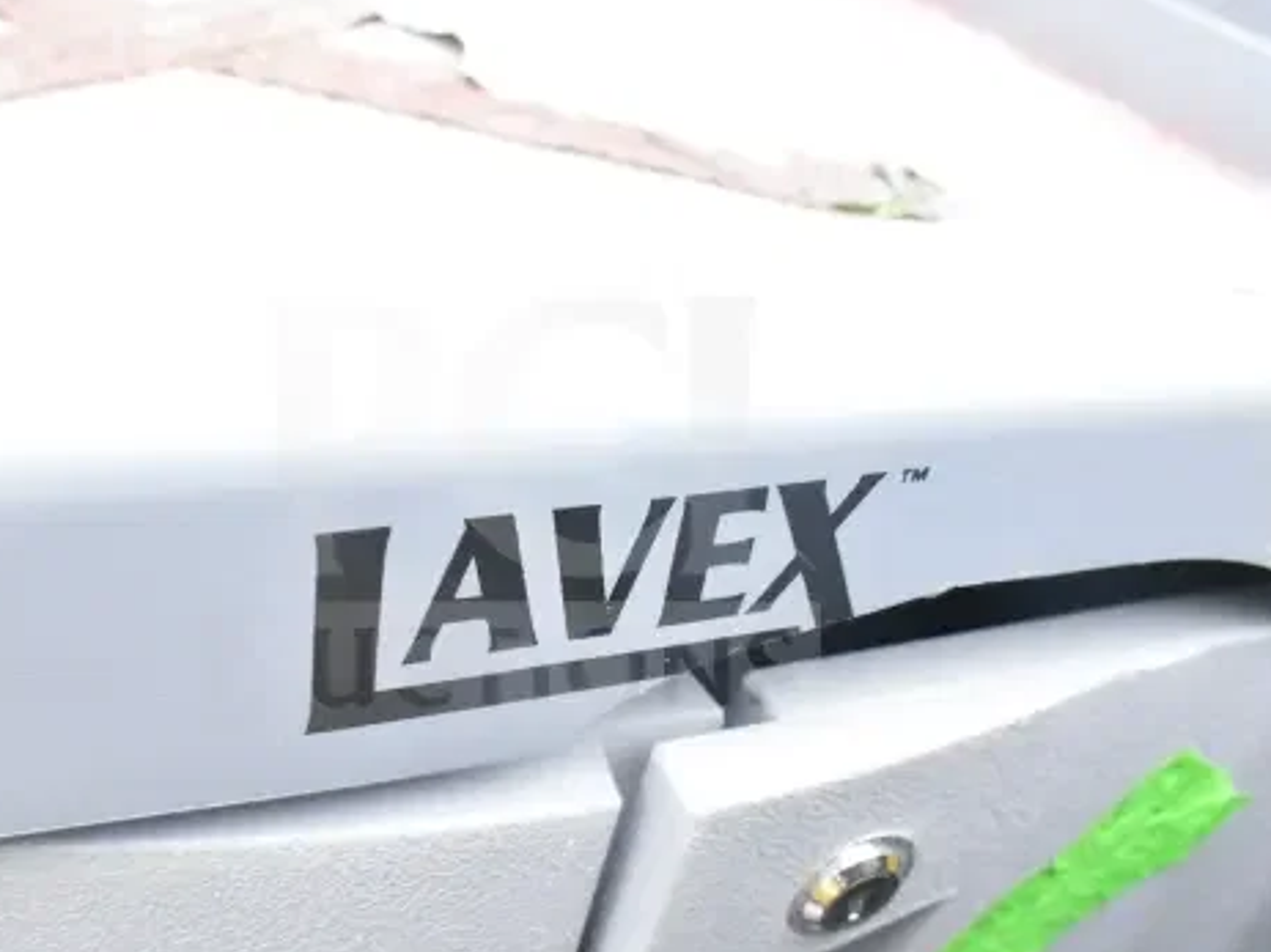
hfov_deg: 48.7
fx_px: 1395
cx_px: 511
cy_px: 514
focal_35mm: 38
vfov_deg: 37.7
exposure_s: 1/200
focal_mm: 20
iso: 1600
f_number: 7.1
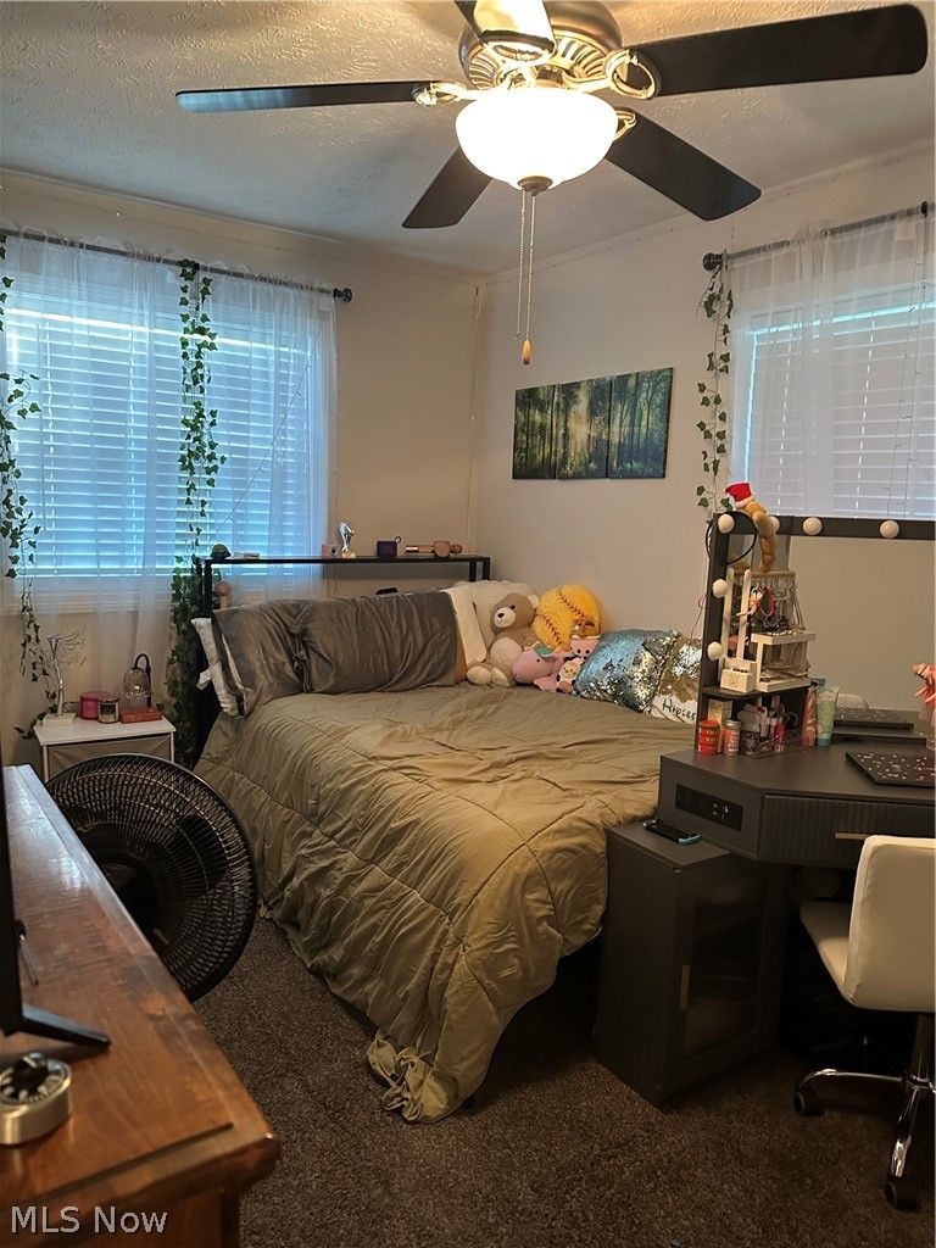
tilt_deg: -7.3
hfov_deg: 56.8
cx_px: 468
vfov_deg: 71.6
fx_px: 865
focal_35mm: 24
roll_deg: -2.6
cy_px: 624
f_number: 1.78
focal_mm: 6.86
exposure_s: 1/40
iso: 800
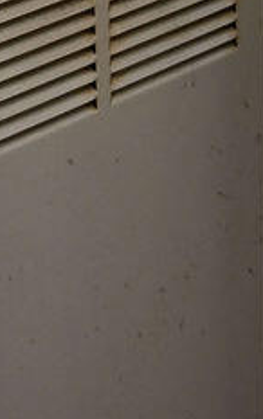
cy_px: -453
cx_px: 38
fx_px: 1843
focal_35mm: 161
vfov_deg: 11.5
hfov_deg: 8.1
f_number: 4
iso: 640
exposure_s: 1/125
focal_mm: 24
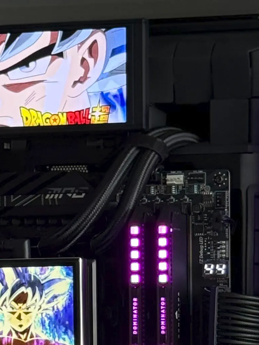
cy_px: 315
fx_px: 1875
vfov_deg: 10.5
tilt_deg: +0.6
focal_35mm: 188
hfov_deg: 7.9
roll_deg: -0.3
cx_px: 130
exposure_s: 1/59
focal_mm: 6.76
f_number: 1.78
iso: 200
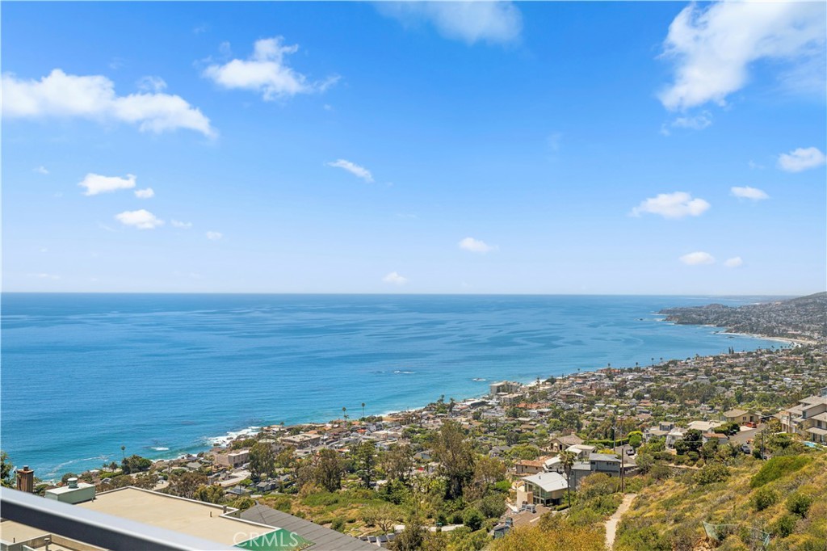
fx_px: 804
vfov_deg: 37.8
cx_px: 414
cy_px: 276
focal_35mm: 35
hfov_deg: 54.4
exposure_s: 1/1000
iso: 160
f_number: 9
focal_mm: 35
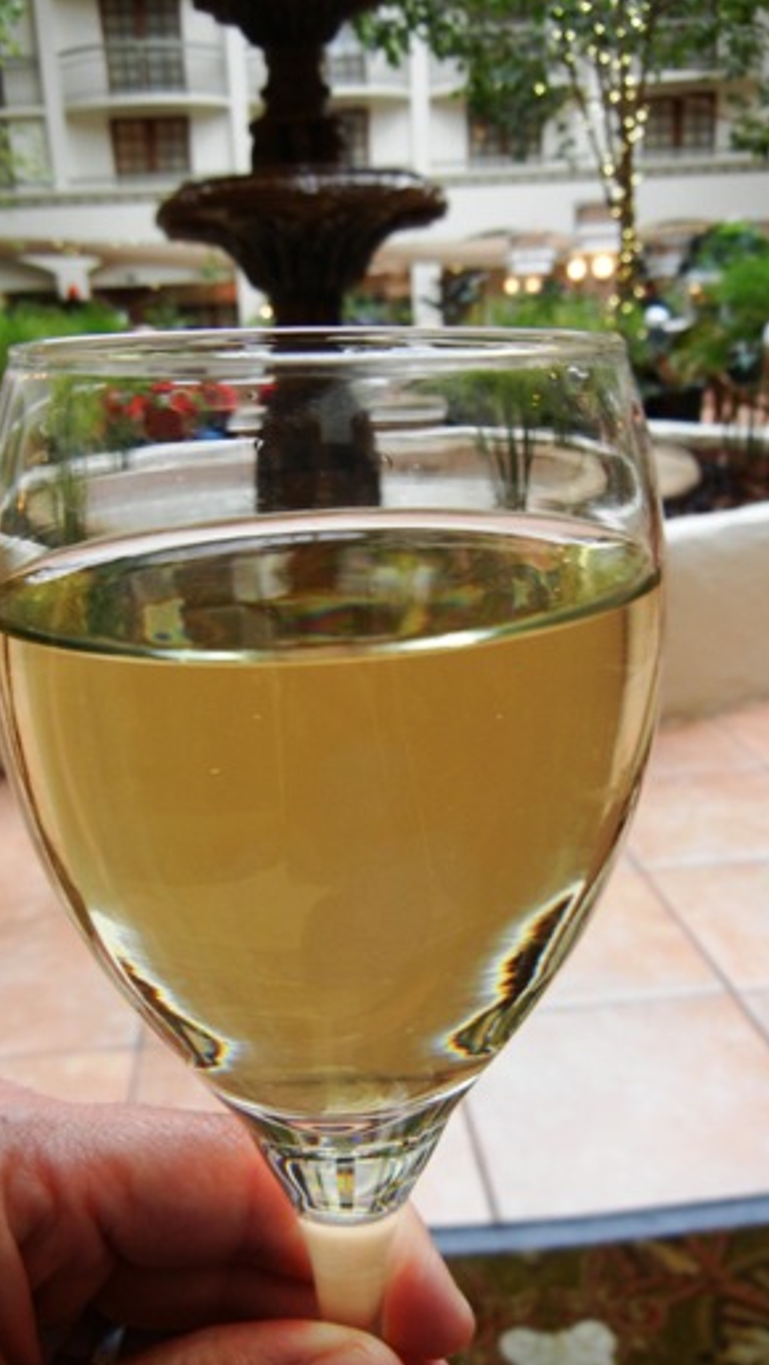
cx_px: 329
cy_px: 686
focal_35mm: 33
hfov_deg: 35.6
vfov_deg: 59.5
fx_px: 1195
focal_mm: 5.4
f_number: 3.5
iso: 188
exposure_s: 1/30
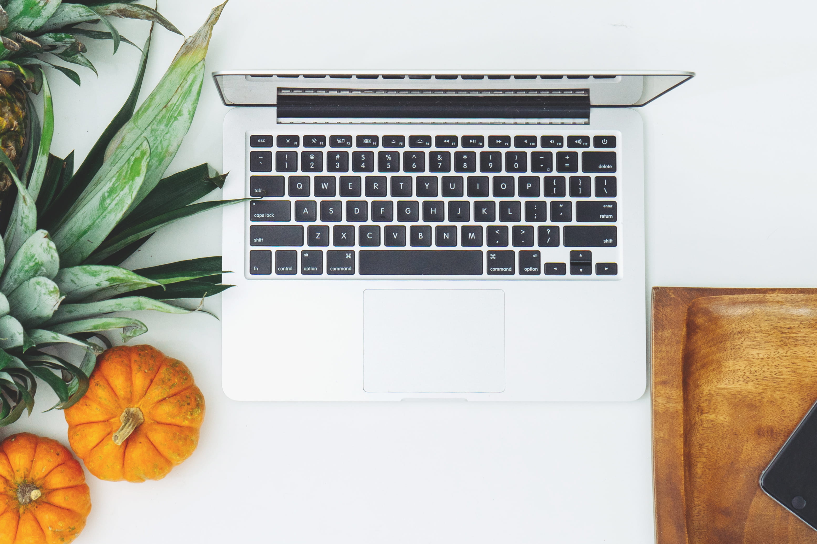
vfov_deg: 16.6
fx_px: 1861
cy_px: 156
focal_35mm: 82
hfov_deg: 24.7
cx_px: 319
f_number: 9
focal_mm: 44
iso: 400
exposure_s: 1/60
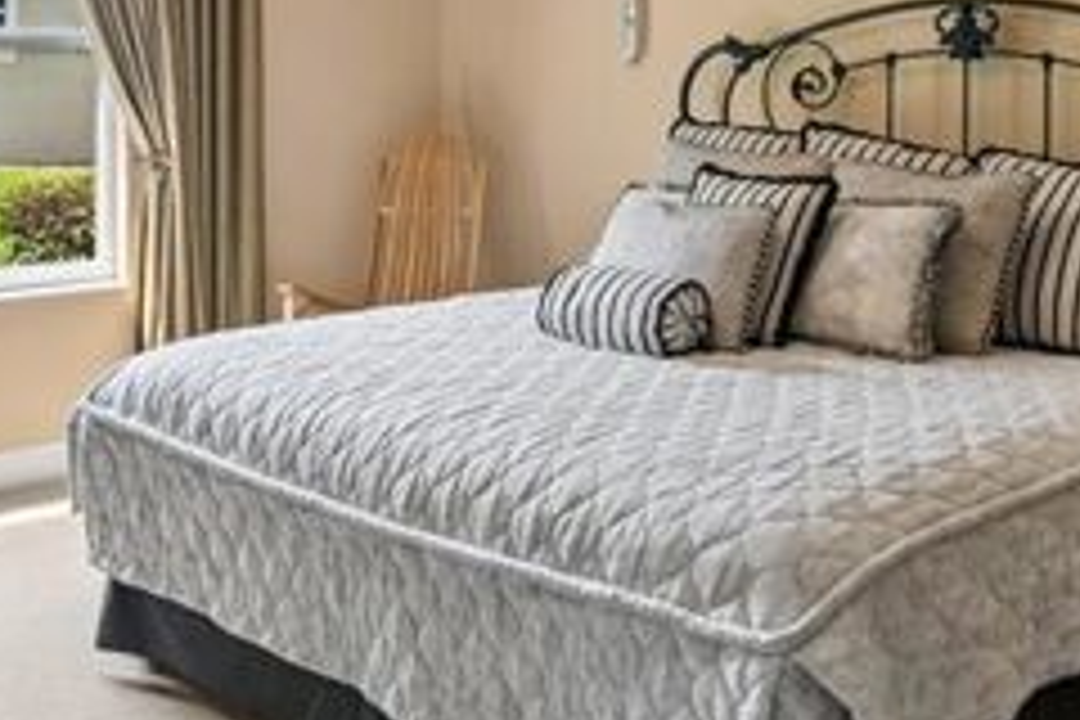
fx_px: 1410
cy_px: 74
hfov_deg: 41.9
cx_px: 547
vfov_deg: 27.6
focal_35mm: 47
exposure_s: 1/13
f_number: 7.1
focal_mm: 11
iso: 100
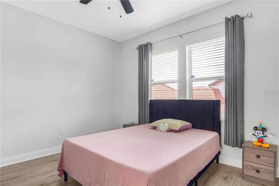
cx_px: 140
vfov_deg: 67.3
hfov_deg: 90.0
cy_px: 93
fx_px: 139
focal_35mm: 18
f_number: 2
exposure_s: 1/160
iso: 100
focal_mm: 12
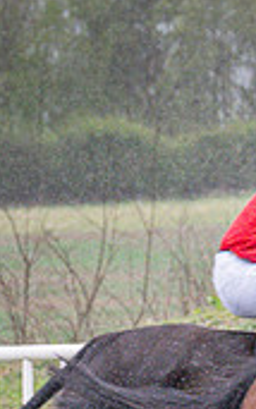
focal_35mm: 515
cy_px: 494
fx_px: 5744
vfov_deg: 4.1
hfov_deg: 2.5
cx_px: 570
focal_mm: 70
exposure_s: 1/1000
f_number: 4
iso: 1600
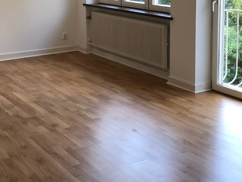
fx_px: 454
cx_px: 102
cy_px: 24
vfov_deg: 22.1
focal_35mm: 65
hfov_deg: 29.8
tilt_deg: -8.5
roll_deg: +0.0
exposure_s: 1/50
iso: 25
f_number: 1.8
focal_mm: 3.99
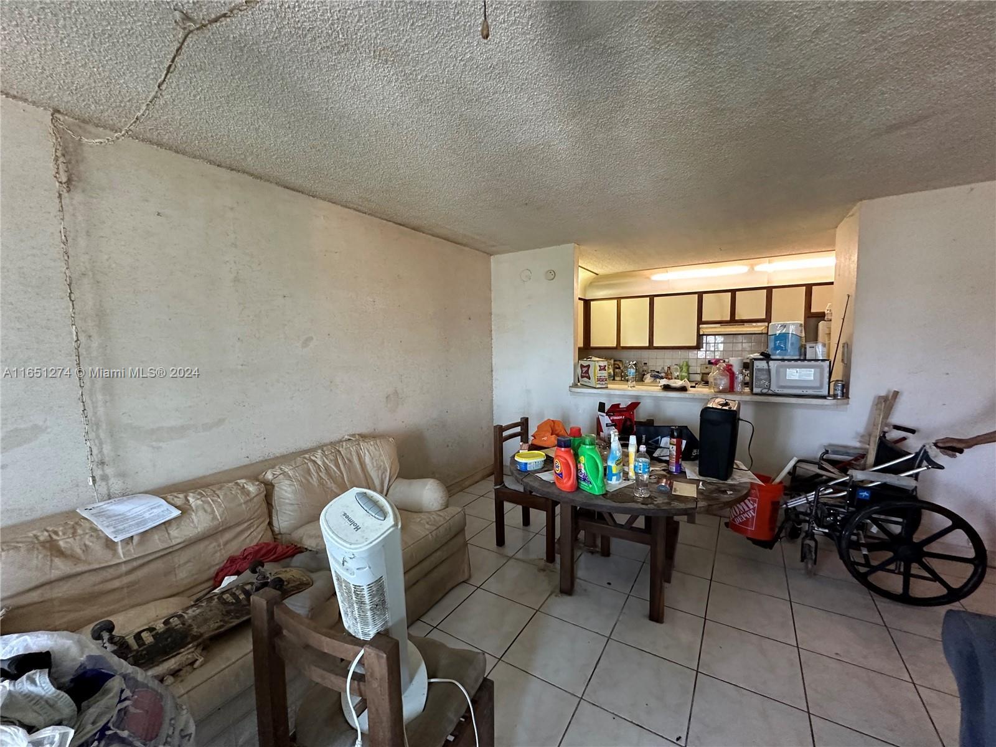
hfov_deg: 102.1
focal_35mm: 14
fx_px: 403
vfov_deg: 85.7
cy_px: 374
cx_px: 498
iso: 400
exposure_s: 1/60
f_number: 2.2
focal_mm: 2.22
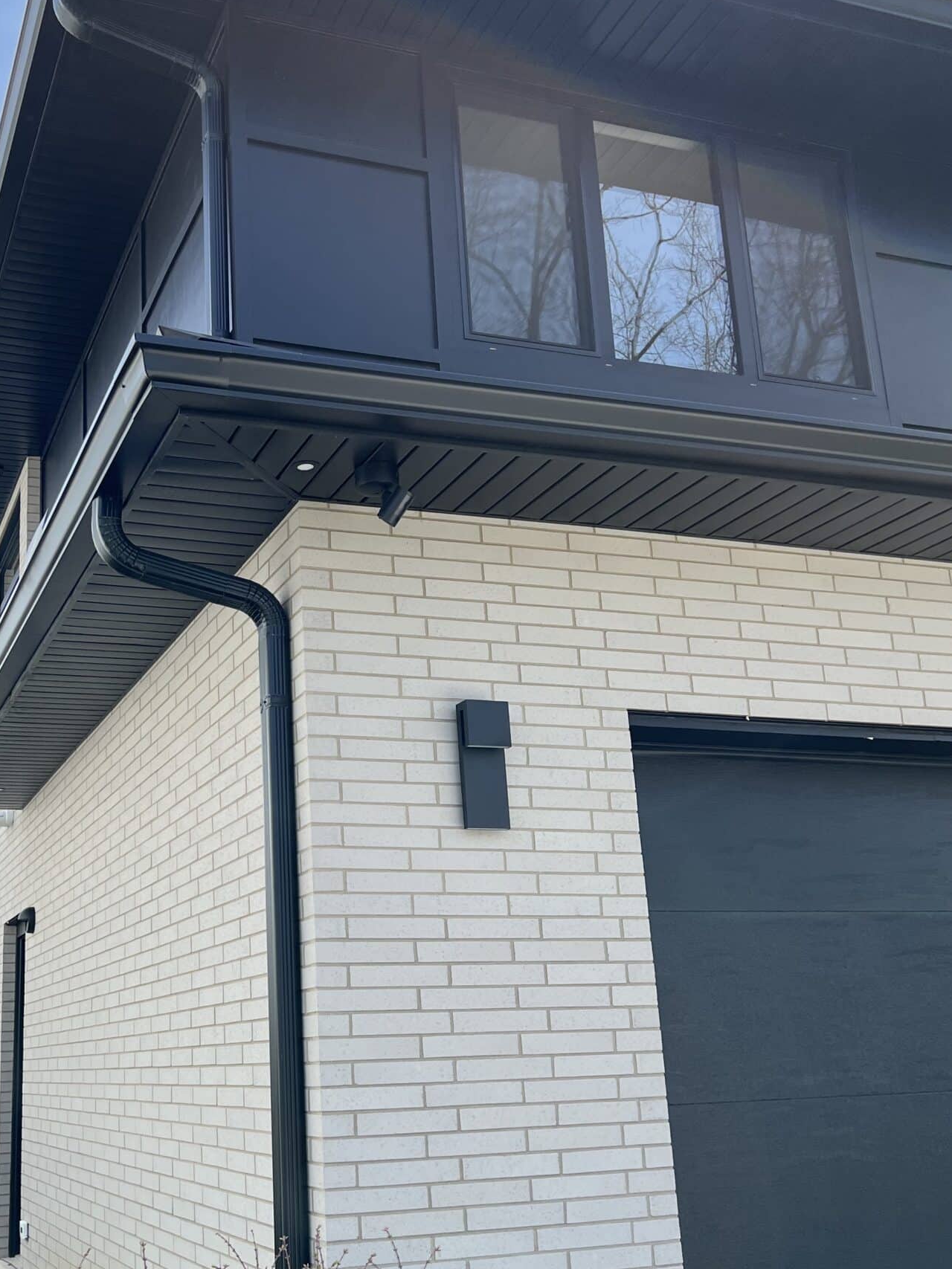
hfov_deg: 36.4
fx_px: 1430
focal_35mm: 39
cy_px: 674
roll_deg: +2.4
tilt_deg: +16.5
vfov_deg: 47.8
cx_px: 319
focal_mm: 5.7
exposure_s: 1/2165
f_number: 1.5
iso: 50
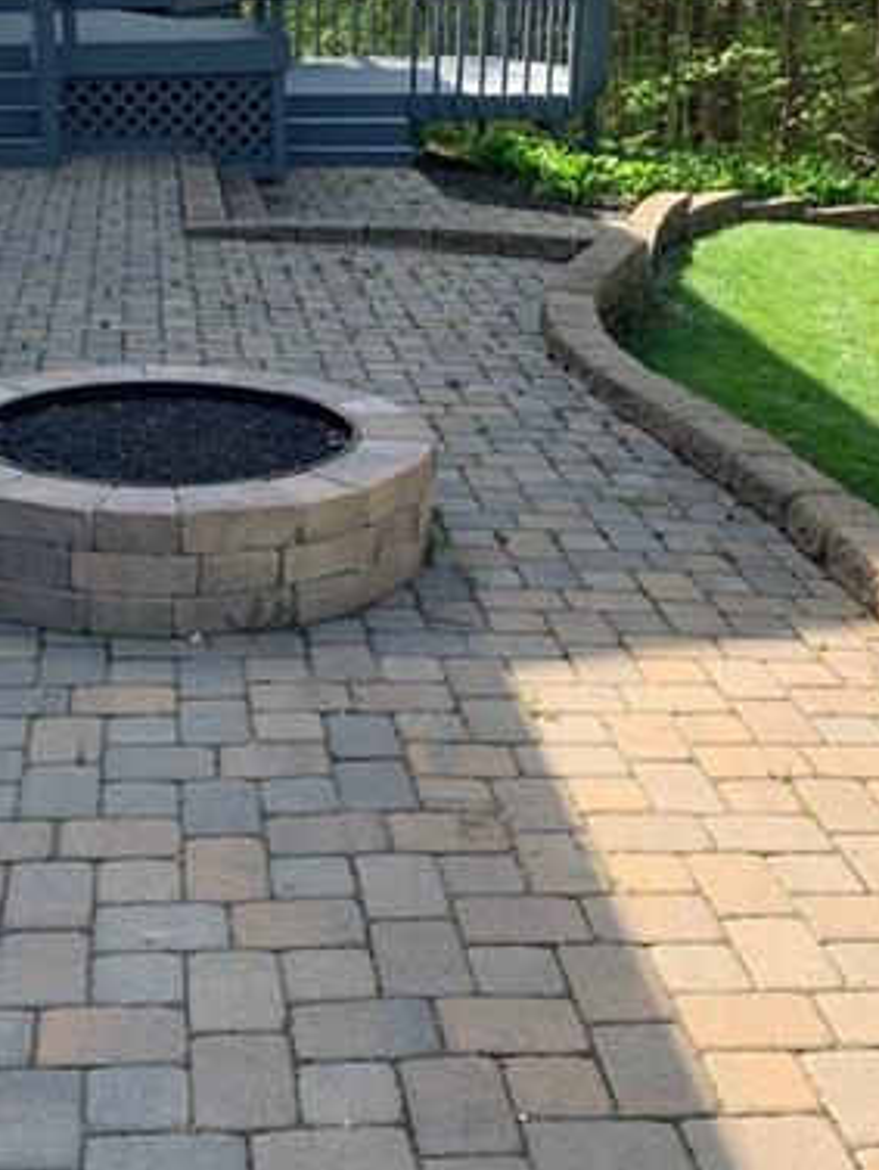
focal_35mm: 53
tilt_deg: -16.5
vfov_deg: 36.1
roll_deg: +0.4
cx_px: 320
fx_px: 1793
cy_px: 478
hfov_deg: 27.4
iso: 25
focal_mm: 4.25
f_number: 1.8
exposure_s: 1/631
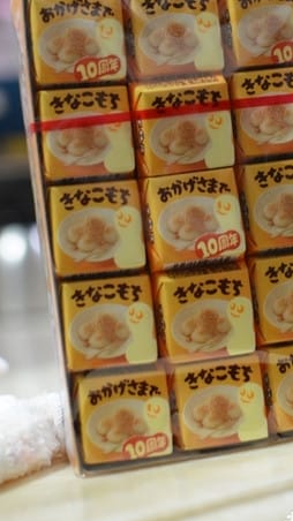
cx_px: 198
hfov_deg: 15.5
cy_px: 203
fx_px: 1075
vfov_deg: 27.2
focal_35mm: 78
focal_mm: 35
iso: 1600
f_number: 2.5
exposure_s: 1/30
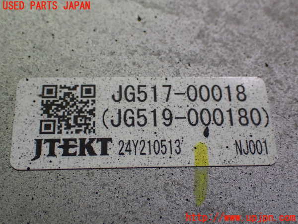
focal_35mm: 50
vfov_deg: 29.1
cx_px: 149
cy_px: 112
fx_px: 430
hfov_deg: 38.2
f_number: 3.2
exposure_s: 1/100
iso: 800
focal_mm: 9.01
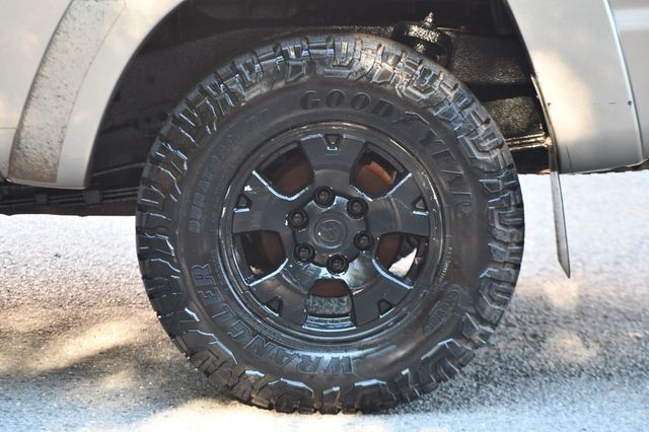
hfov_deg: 12.2
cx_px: 324
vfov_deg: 8.2
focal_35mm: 168
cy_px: 216
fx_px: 3027
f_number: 4.8
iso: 1400
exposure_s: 1/125
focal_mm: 112
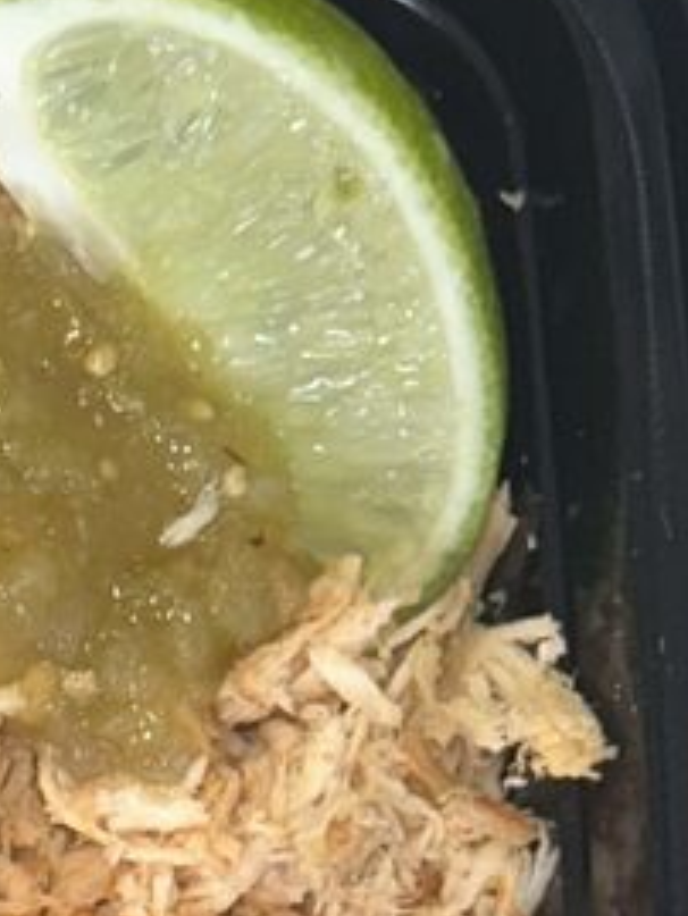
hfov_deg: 6.8
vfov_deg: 9.0
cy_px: 1393
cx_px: -337
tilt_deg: -83.9
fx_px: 5667
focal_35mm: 214
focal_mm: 6.86
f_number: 1.78
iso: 80
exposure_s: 1/56
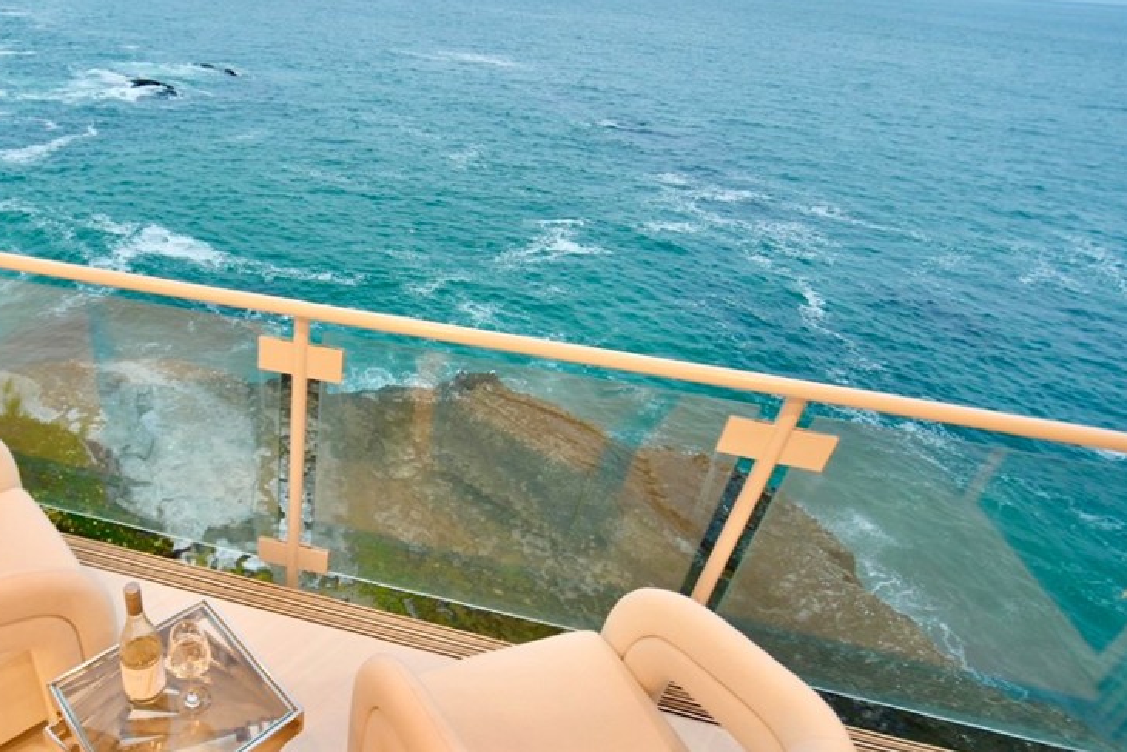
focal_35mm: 21
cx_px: 347
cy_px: 391
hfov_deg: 77.7
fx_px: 658
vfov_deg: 59.5
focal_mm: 10
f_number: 3.5
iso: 250
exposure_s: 1/40
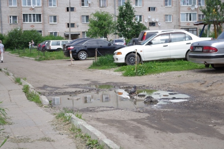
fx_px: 509
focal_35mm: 82
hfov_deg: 24.8
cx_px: 112
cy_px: 74
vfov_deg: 16.6
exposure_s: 1/400
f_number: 6.3
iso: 160
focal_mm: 55
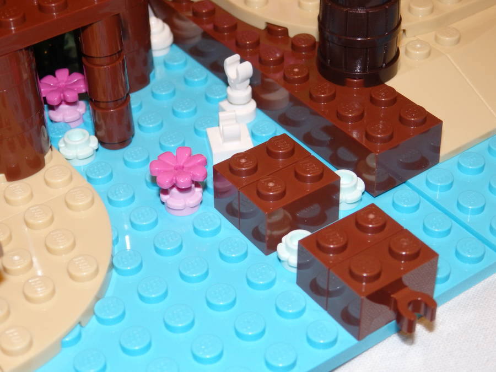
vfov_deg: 22.3
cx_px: 248
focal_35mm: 66
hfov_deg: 29.4
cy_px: 186
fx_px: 946
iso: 320
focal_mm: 11.9
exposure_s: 1/40
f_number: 4.4
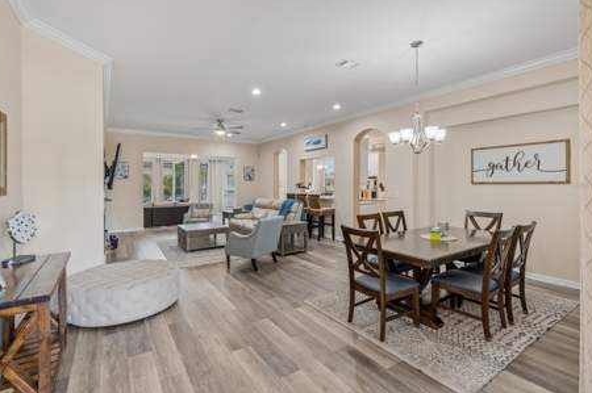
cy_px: 185
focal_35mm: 16
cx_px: 293
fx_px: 263
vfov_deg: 73.5
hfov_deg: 96.8
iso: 100
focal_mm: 10
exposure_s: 1/6
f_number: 7.1
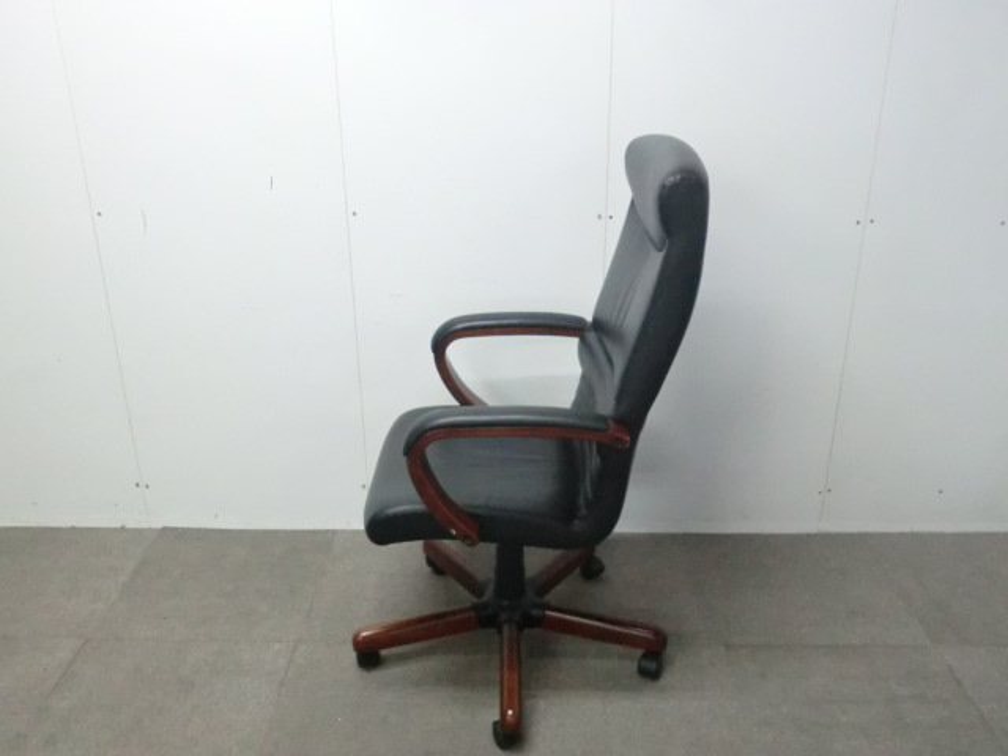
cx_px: 504
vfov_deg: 44.2
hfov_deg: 56.8
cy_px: 378
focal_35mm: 32
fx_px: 932
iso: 800
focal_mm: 5.8
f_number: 3.5
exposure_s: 1/50
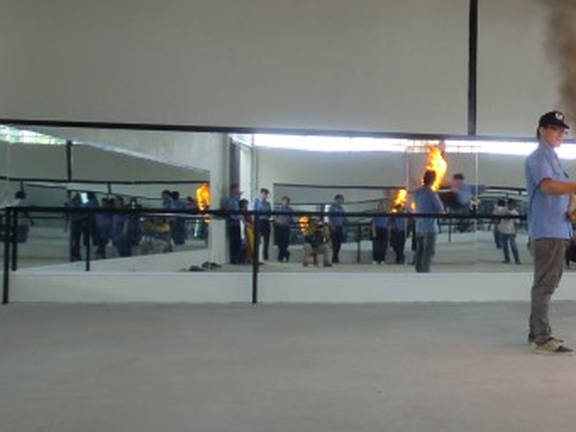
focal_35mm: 49
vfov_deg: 29.6
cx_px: 535
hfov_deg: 36.1
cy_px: 164
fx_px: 815
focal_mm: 4.65
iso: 64
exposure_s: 1/60
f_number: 2.6
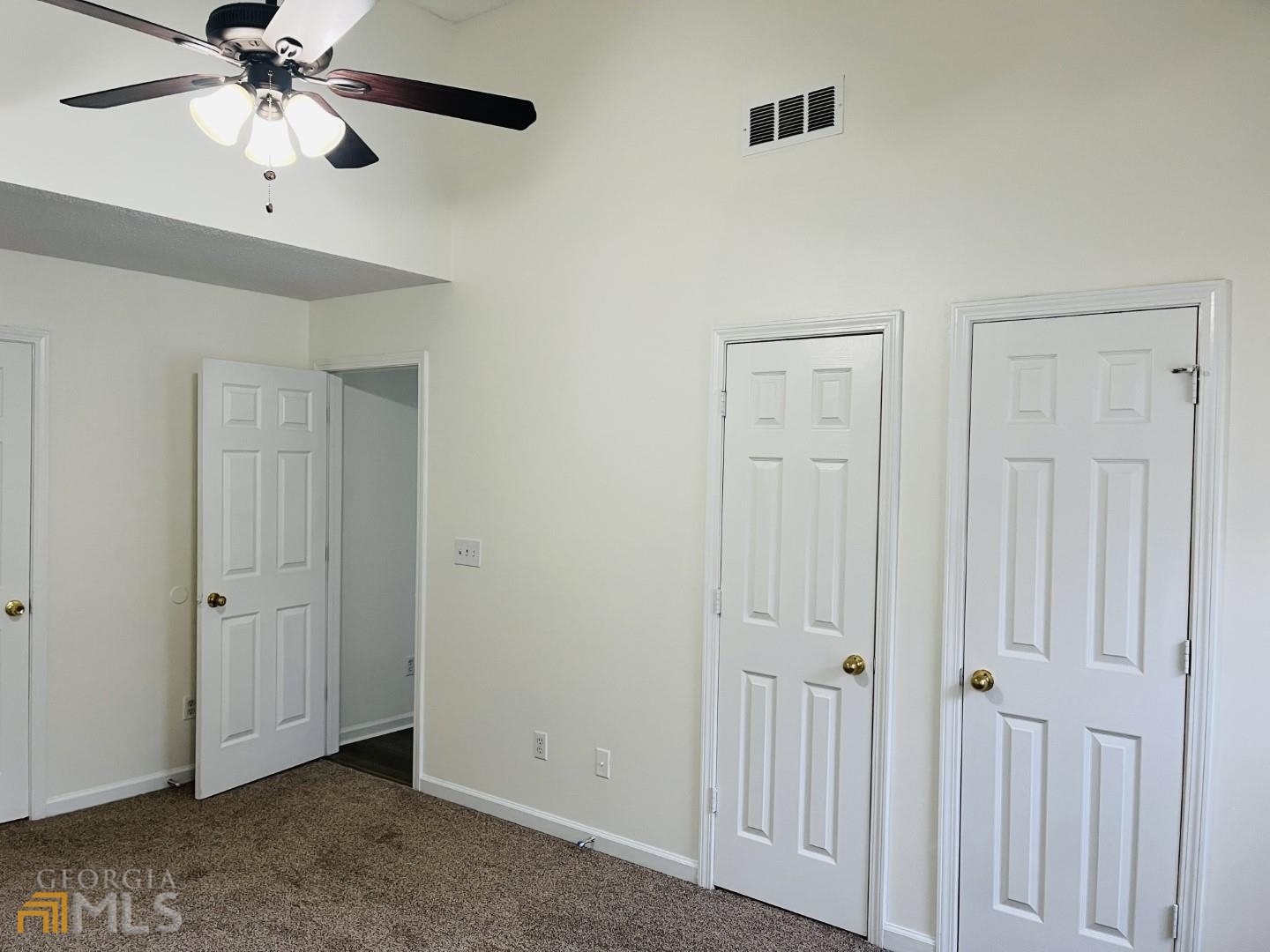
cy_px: 476
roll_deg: -1.6
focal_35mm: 26
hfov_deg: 67.3
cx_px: 635
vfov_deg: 53.1
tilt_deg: -1.2
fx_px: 954
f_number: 1.6
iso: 100
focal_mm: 5.1
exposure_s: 1/60
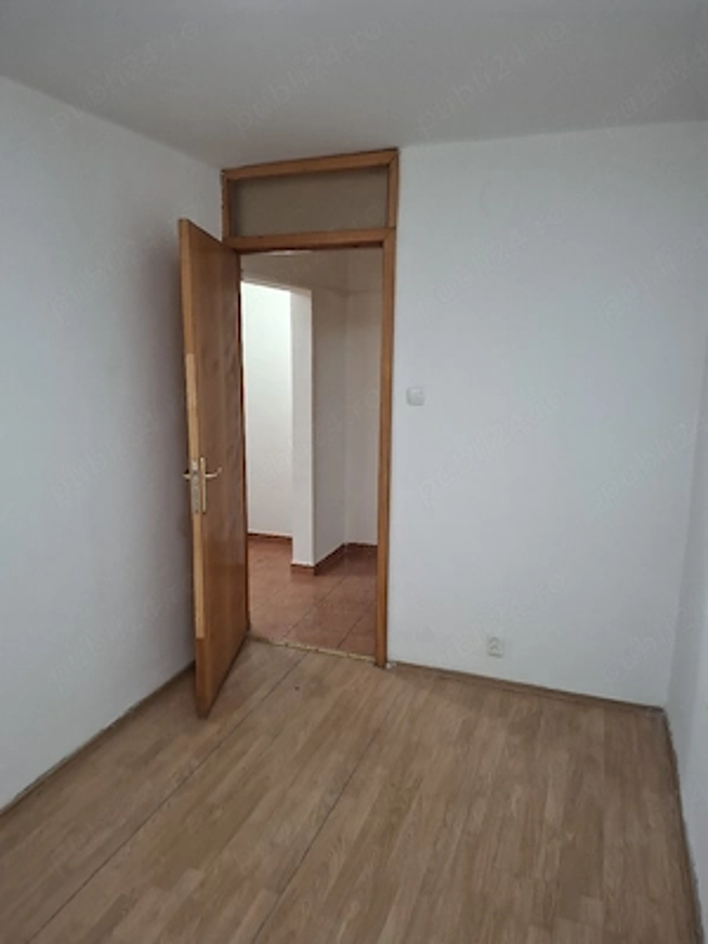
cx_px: 354
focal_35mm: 23
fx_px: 627
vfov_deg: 73.9
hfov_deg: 58.9
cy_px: 472
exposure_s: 1/25
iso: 320
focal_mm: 5.54
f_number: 1.8
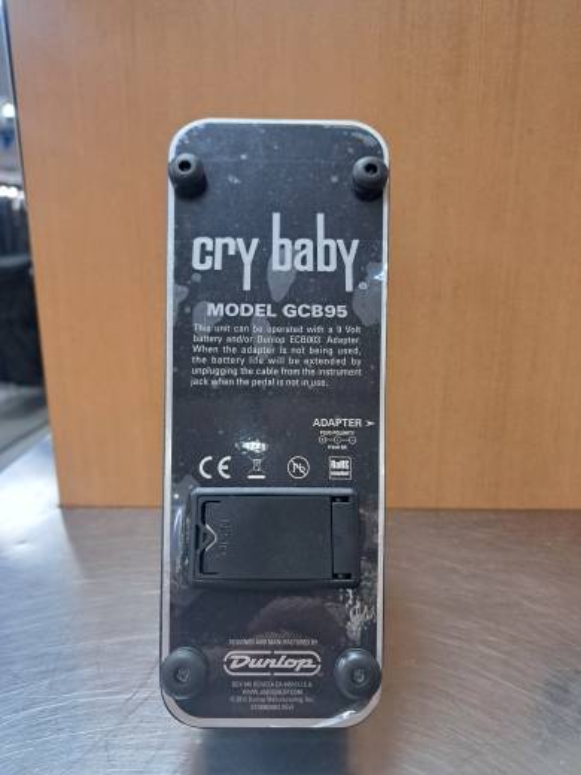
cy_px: 388
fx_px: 537
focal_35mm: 24
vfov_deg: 71.6
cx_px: 290
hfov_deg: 56.8
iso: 320
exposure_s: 1/60
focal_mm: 5.23
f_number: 1.8
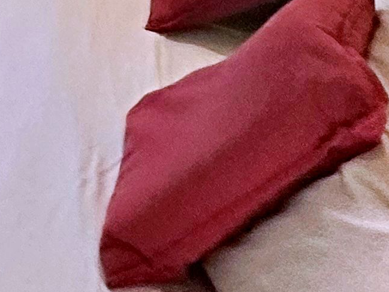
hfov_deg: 13.4
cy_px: -525
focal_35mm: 87
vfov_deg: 11.7
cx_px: -632
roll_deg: +0.5
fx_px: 978
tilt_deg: +1.4
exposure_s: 1/100
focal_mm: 2.22
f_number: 2.2
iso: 200
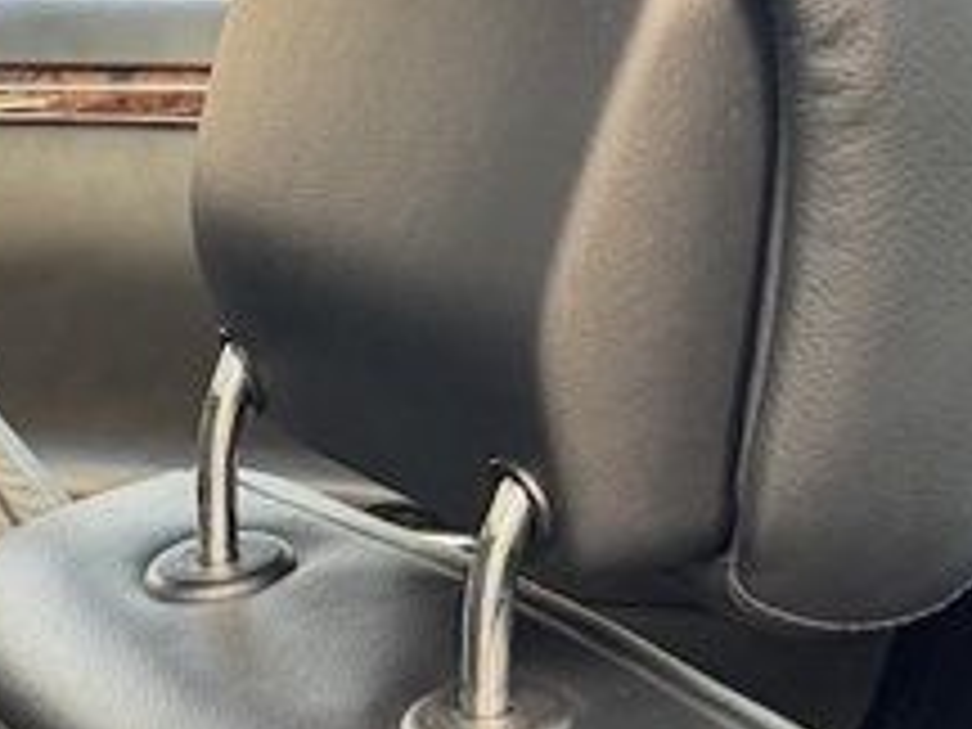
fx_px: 3201
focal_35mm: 114
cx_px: -860
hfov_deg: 14.7
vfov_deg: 12.0
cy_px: 1318
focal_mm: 6.76
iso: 200
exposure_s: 1/66
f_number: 1.78
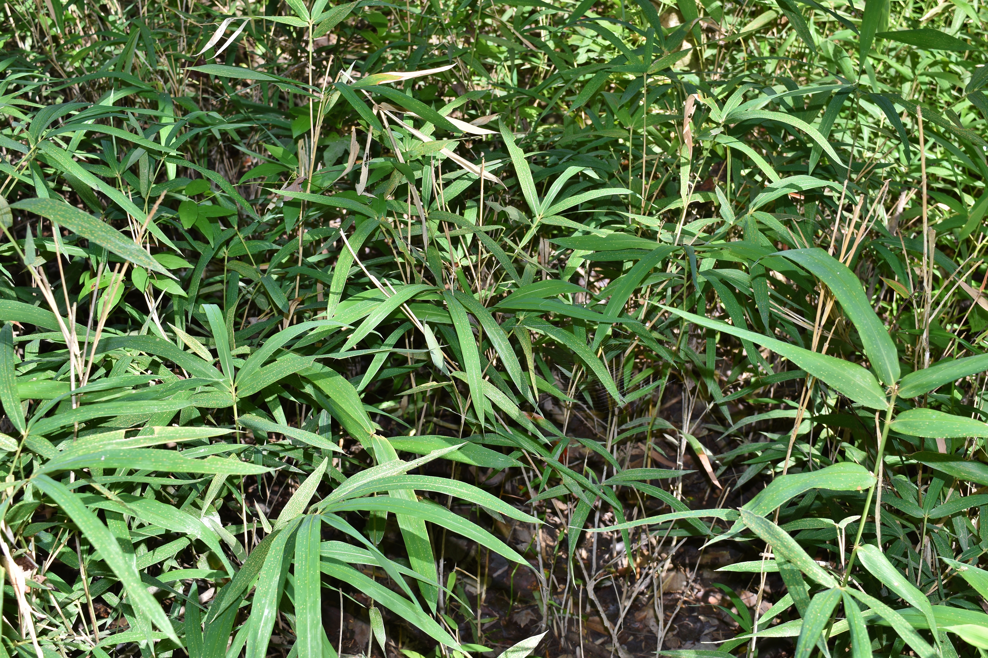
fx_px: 1235
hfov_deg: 43.6
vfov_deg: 29.9
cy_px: 329
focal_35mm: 45
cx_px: 494
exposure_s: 1/80
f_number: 8
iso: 100
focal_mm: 30
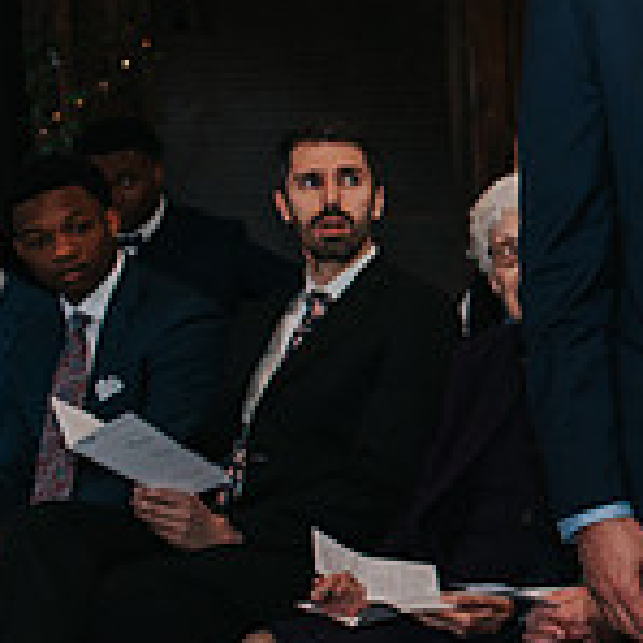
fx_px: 2438
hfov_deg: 13.5
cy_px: 328
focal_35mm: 116
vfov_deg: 15.0
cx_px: 1165
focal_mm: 35
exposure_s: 1/200
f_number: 3.2
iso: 1000
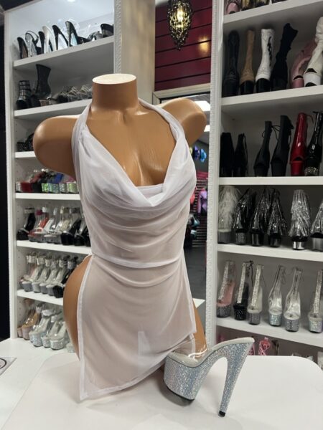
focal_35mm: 26
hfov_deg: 53.1
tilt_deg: -3.7
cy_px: 215
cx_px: 162
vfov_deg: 67.3
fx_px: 323
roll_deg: +0.0
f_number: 1.5
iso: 80
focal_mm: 5.7
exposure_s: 1/60
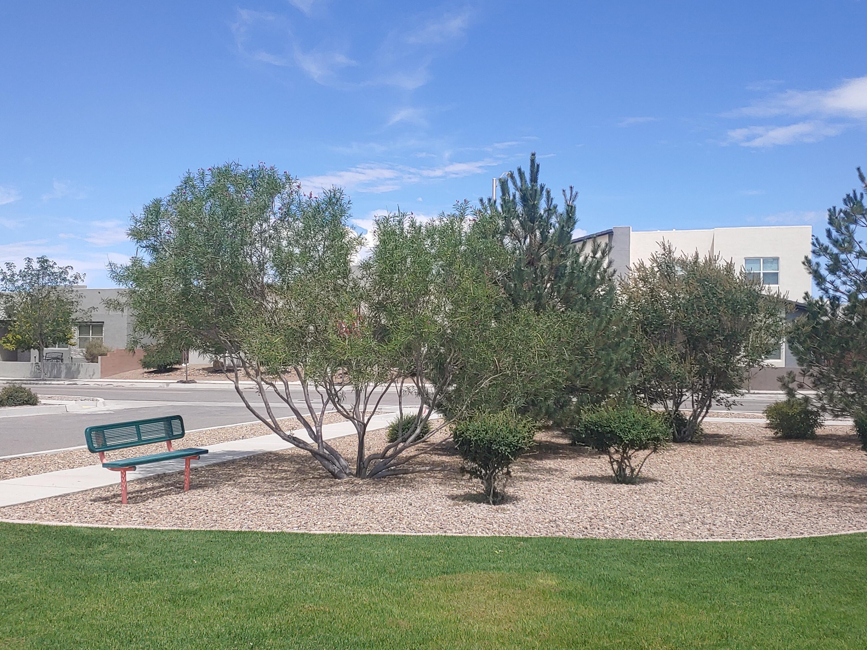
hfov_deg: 50.1
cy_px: 325
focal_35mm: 37
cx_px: 434
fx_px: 927
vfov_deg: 38.7
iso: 50
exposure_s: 1/2941
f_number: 1.5
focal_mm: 4.23
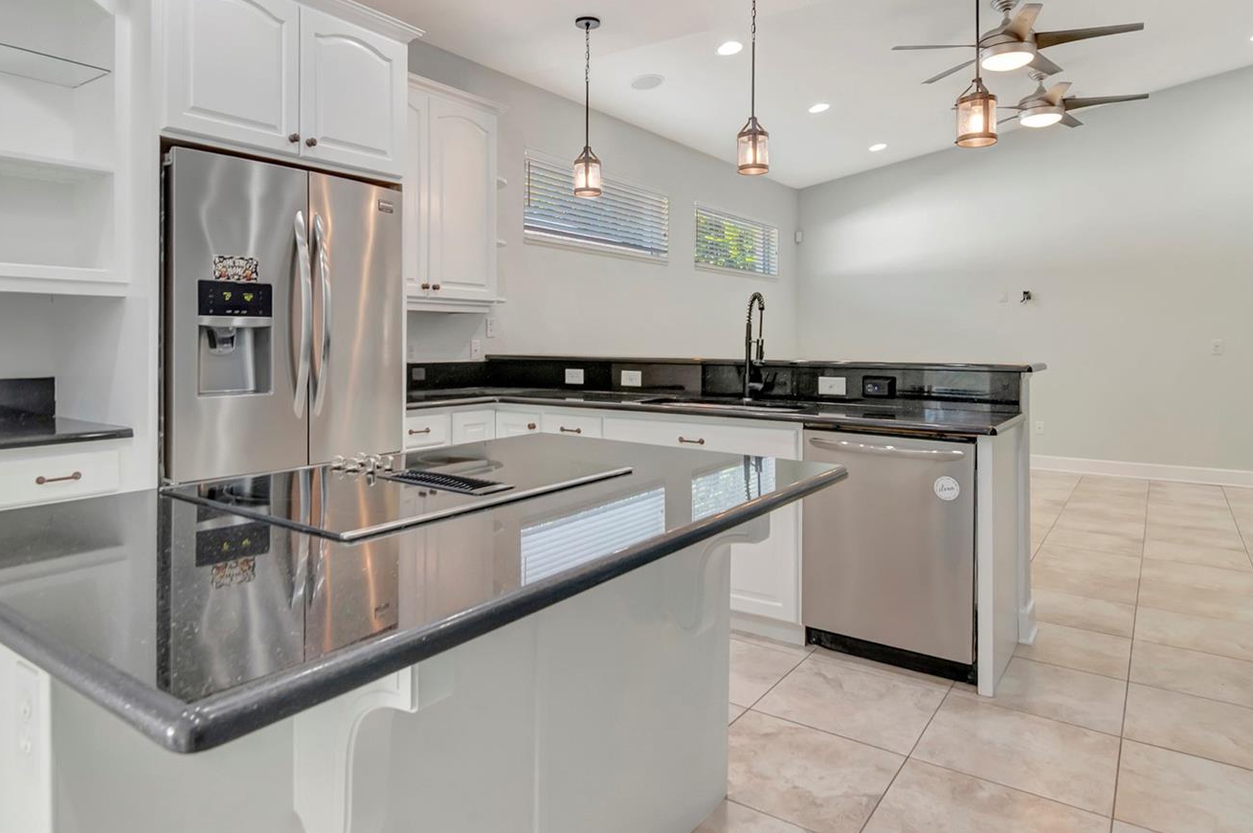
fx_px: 765
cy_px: 341
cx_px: 599
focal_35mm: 22
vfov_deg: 56.8
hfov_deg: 78.6
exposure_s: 1/40
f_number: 7.1
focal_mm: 12
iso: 800
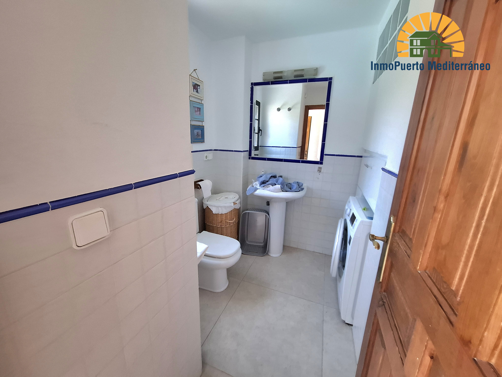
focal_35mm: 13
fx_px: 189
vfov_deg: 89.9
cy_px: 188
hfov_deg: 106.2
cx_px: 251
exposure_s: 1/50
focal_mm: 1.74
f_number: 2.2
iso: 100
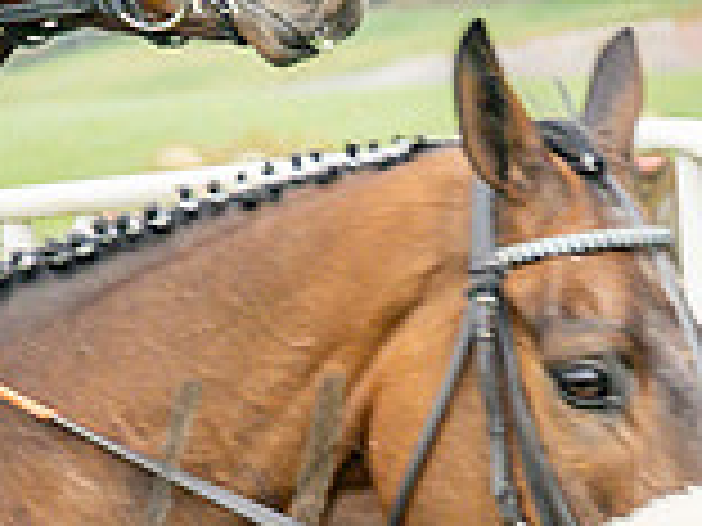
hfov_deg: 4.1
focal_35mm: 489
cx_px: 426
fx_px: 9917
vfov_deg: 3.0
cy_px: 552
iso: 400
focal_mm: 70
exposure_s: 1/1250
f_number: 4.5
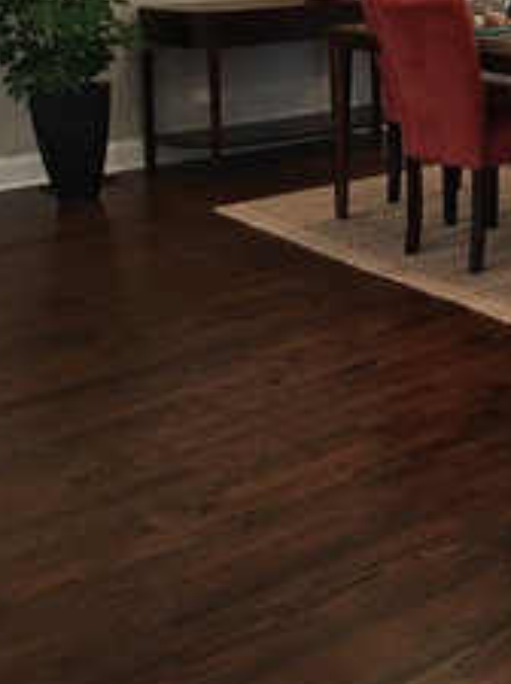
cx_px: 511
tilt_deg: -10.7
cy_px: 122
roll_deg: +0.8
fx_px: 1224
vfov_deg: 30.4
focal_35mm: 62
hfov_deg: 22.7
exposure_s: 1/30
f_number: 2.2
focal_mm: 4.15
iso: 160
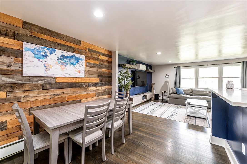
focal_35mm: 14
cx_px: 124
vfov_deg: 81.1
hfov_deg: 104.3
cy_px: 82
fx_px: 96
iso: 2500
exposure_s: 1/50
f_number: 8
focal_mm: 14
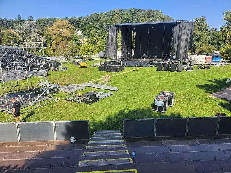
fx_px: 160
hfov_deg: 71.6
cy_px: 86
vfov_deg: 56.8
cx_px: 116
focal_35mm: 24
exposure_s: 1/1554
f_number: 1.8
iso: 50
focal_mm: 5
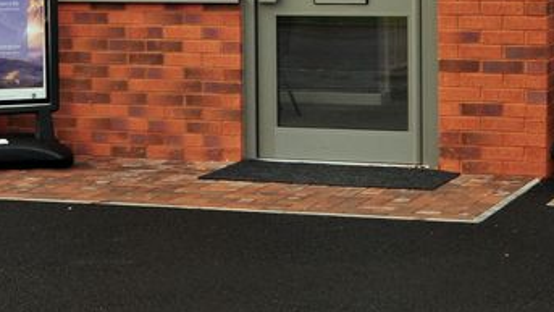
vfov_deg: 15.1
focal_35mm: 77
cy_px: -71
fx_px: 1131
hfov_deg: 27.3
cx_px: 162
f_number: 16
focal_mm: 35
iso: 1000
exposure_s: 1/100
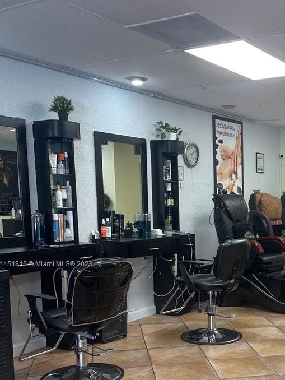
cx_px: 242
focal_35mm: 46
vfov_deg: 40.5
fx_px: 505
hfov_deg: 30.5
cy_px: 265
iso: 80
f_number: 1.6
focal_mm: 4.2
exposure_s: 1/120
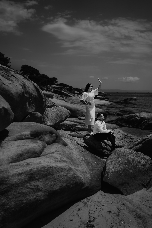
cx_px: 76
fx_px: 222
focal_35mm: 35
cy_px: 114
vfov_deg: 54.4
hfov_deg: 37.9
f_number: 1.8
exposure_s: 1/8000
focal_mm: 35
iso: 100
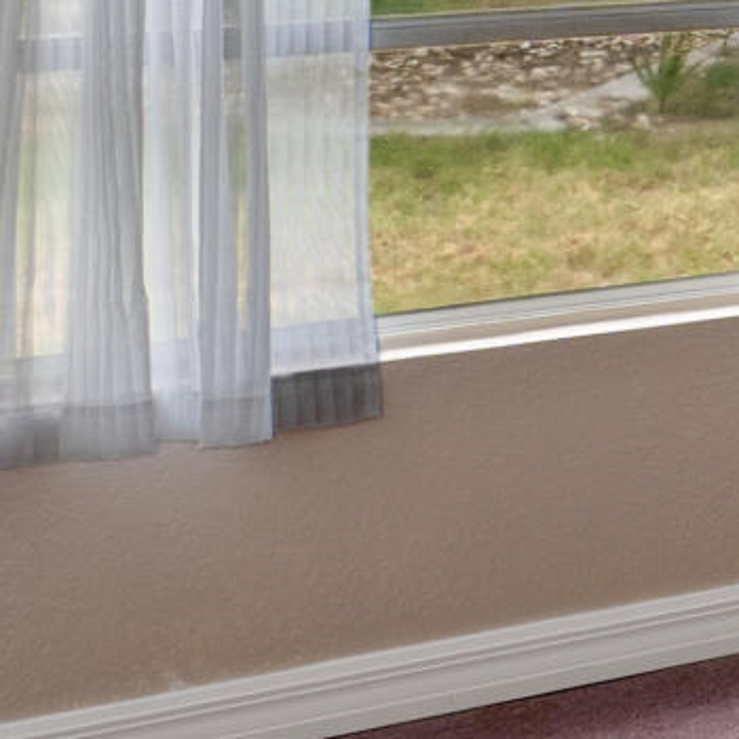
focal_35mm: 131
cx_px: 2576
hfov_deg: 9.0
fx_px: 3164
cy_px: -255
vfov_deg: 12.8
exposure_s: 1/1.25
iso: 320
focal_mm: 12
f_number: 8
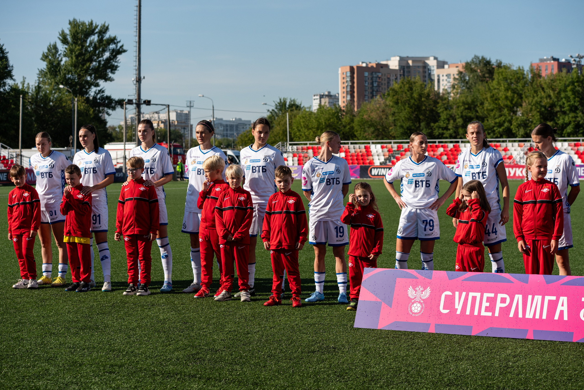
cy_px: 195
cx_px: 292
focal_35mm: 70
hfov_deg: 28.8
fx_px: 1136
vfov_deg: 19.5
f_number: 5
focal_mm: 70
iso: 320
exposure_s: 1/2500
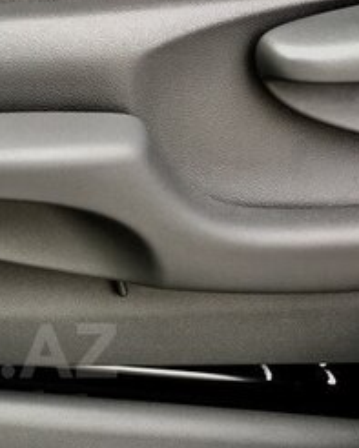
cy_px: 351
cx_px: -69
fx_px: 1009
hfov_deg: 19.1
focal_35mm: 76
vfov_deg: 24.7
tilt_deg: -38.9
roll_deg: -11.1
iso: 32
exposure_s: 1/100
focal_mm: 4.15
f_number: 2.2
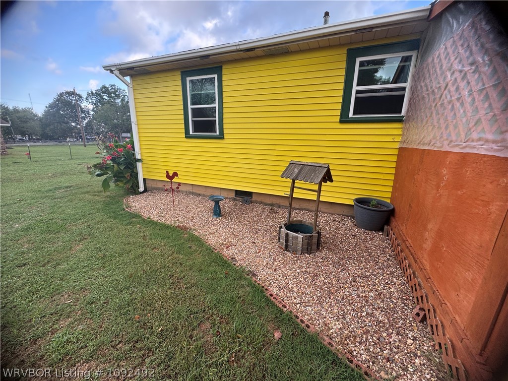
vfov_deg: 85.7
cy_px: 190
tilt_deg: -16.5
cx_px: 254
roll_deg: +1.7
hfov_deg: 102.1
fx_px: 205
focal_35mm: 14
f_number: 2.2
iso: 40
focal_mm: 2.22
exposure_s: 1/205
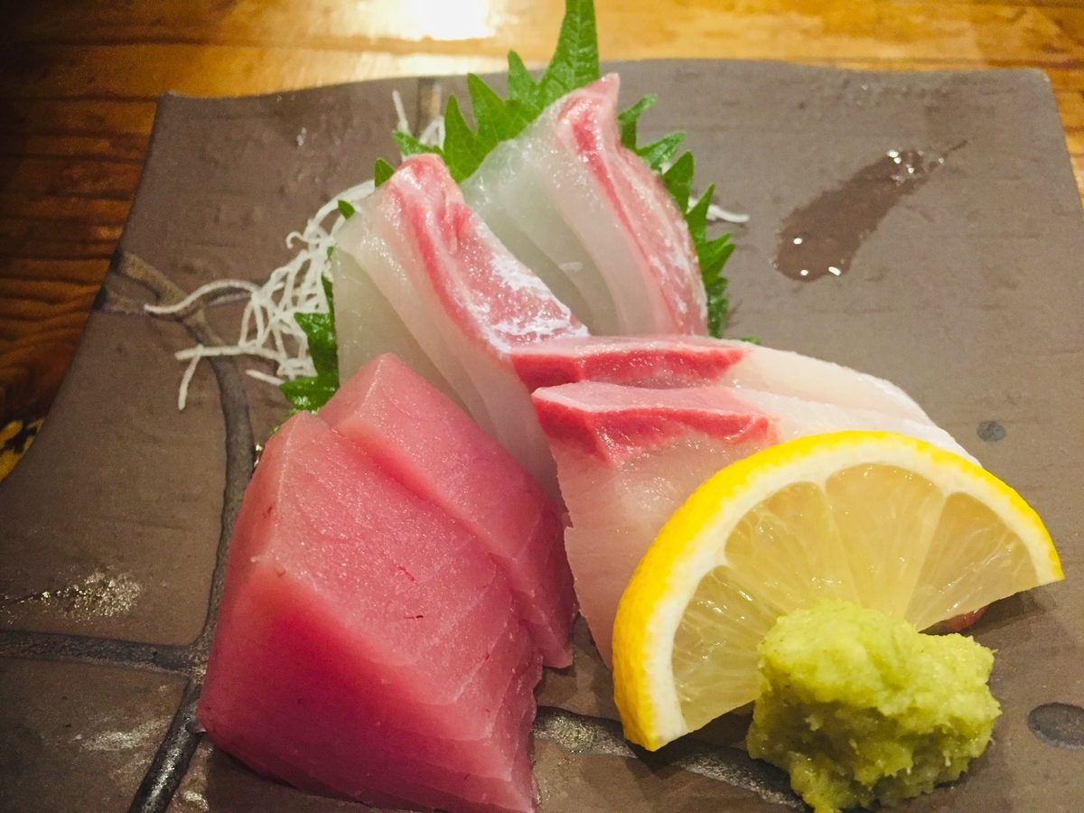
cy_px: 406
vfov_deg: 48.2
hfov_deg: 61.7
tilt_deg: -50.6
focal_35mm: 29
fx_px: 908
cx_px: 542
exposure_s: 1/30
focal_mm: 4.15
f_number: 2.2
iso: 250
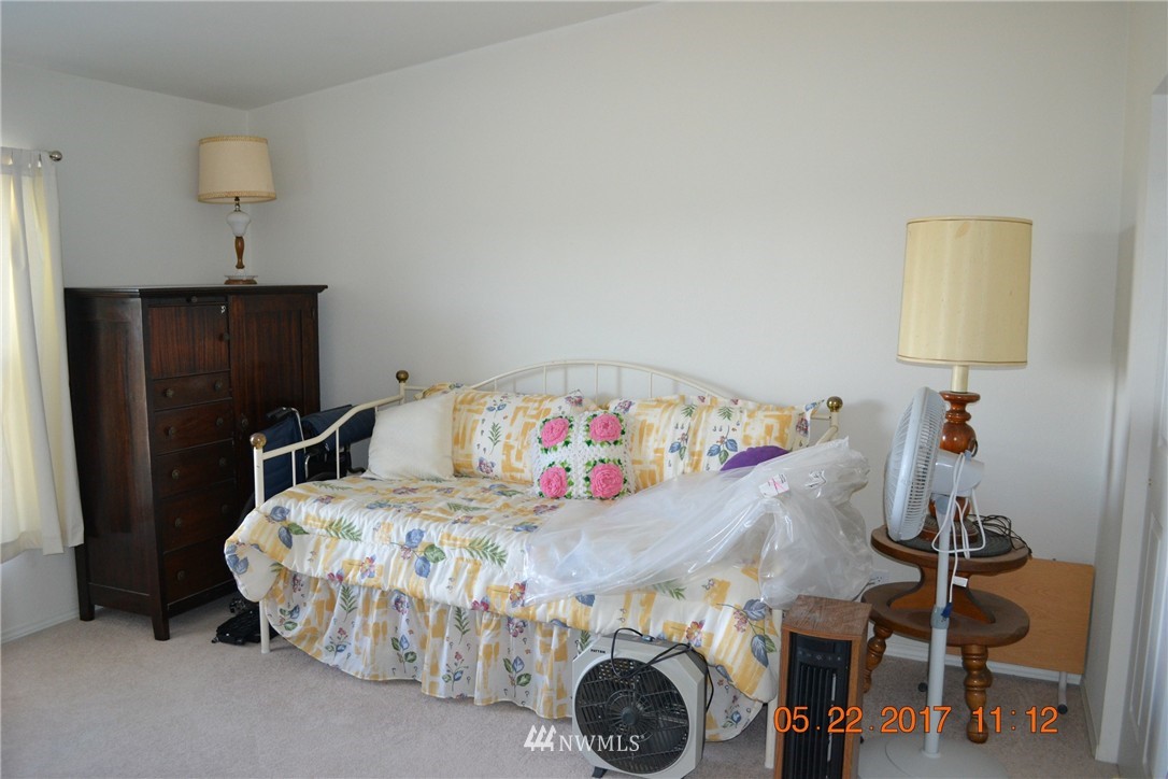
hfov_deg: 67.4
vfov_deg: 47.9
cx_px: 584
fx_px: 876
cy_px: 390
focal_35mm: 27
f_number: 3.5
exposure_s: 1/60
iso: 900
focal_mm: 18
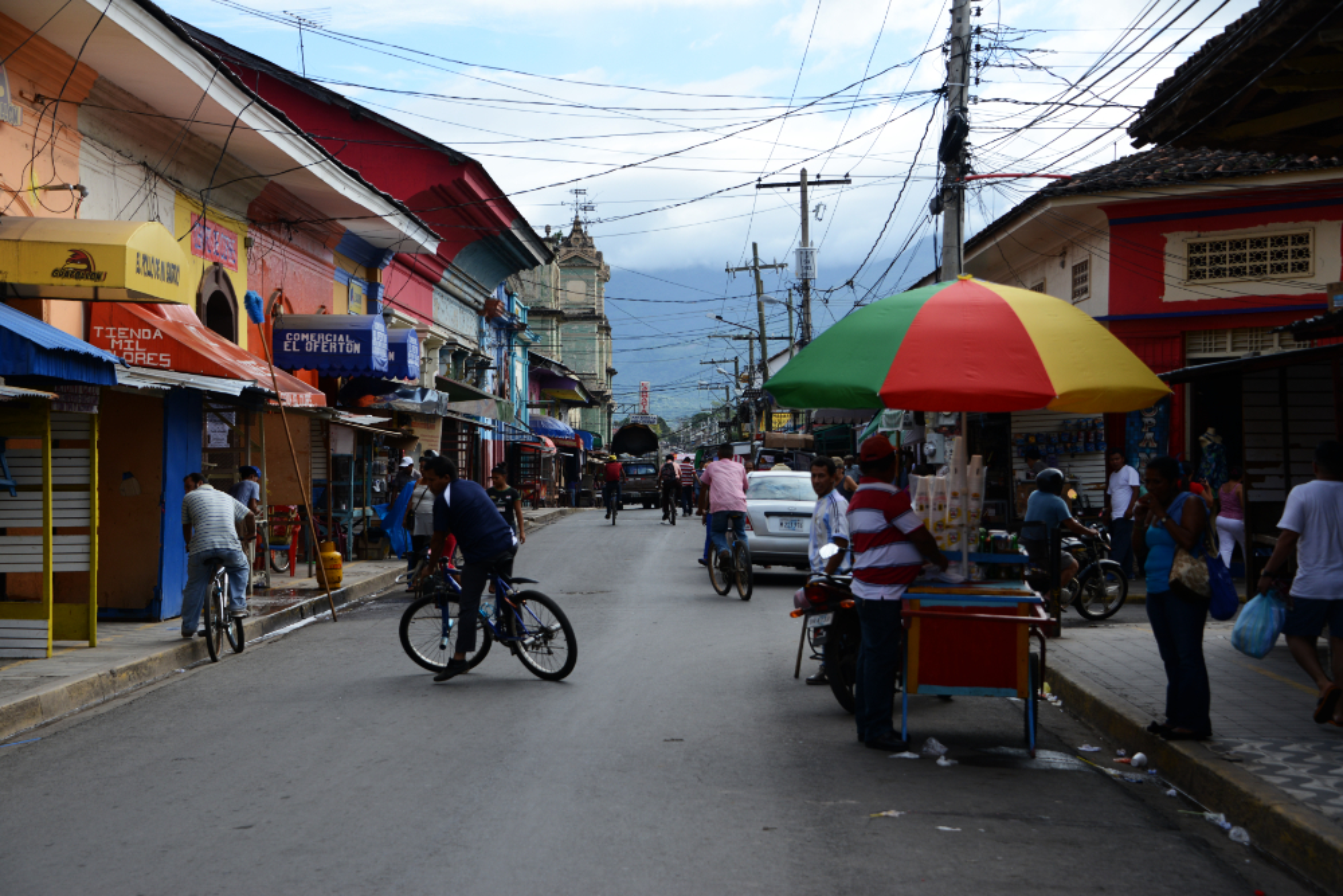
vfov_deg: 20.0
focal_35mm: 68
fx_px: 2537
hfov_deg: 29.7
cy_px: 448
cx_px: 672
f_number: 5.6
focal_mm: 68
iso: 250
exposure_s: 1/1000
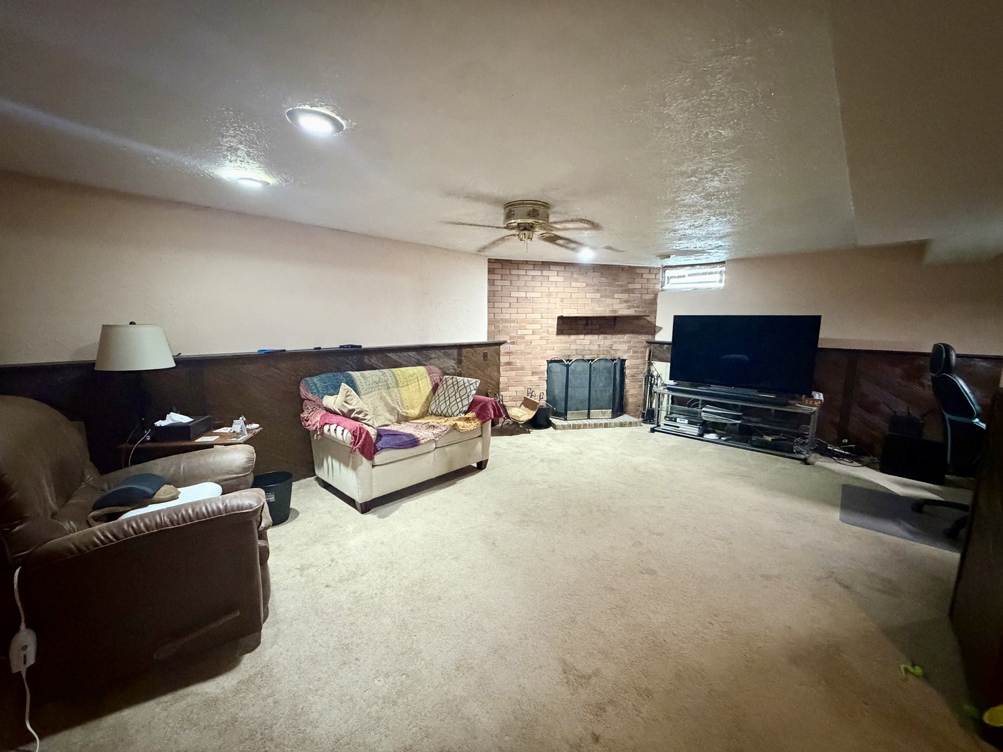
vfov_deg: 85.7
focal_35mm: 14
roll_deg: +0.2
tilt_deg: -8.6
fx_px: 406
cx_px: 502
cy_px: 376
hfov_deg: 102.1
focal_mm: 2.22
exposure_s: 1/40
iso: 1250
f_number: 2.2
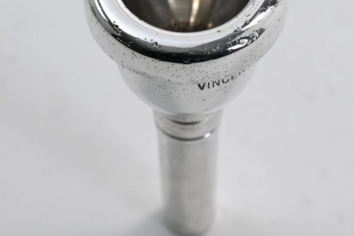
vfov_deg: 10.7
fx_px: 1259
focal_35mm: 128
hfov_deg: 16.0
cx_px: 201
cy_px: 63
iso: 100
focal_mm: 72
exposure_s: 1/20
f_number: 7.1
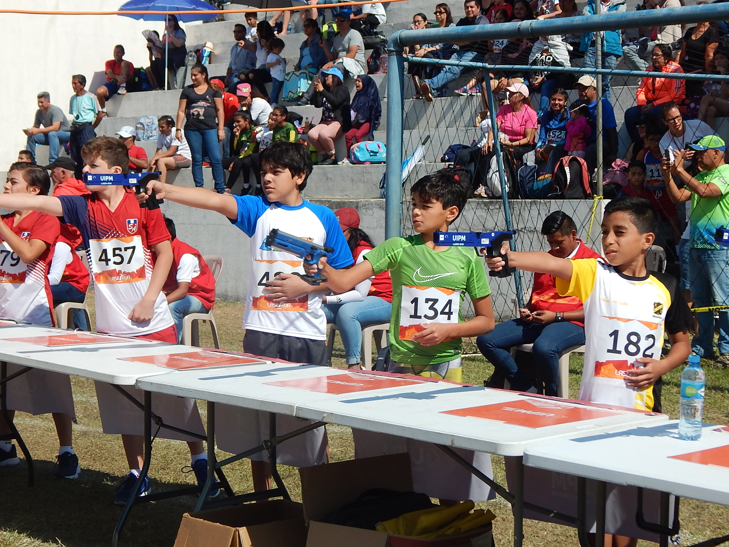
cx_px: 364
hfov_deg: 26.0
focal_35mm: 75
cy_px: 274
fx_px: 1579
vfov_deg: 19.6
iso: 125
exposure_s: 1/400
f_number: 8.4
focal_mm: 13.5
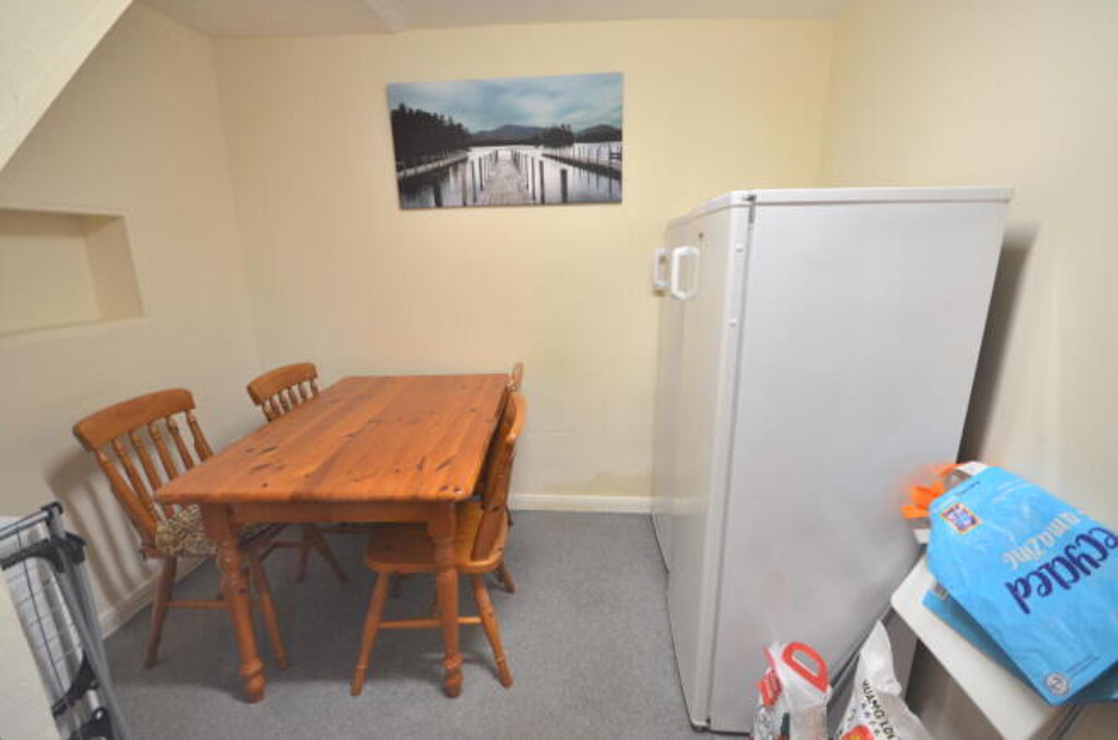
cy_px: 370
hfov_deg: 100.5
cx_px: 559
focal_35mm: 15
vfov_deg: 77.0
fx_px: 465
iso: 800
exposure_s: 1/50
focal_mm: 10
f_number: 4
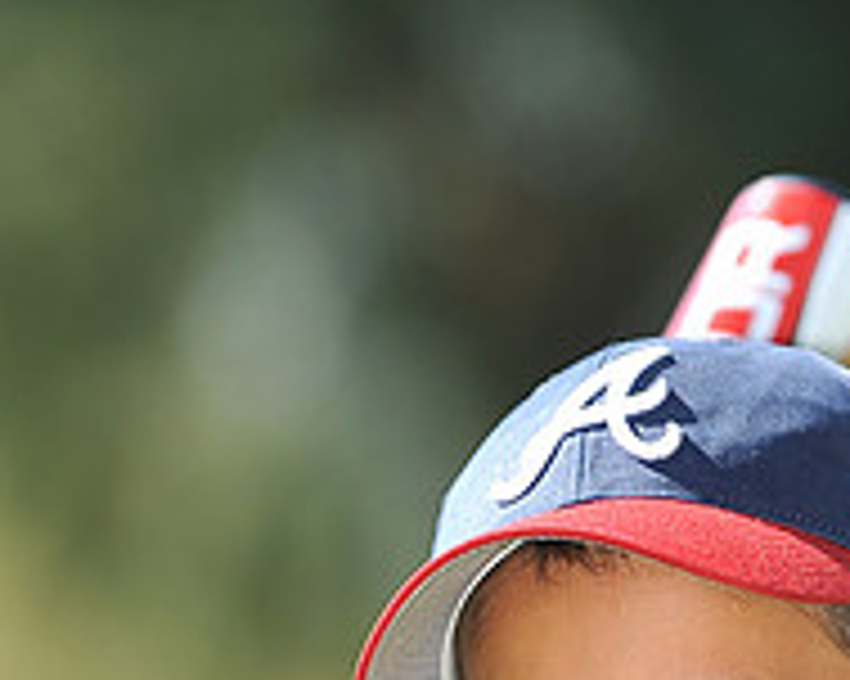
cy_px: 878
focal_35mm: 476
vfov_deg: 3.2
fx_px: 11968
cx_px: 526
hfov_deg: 4.1
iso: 200
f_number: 4.5
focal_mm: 165
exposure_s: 1/640
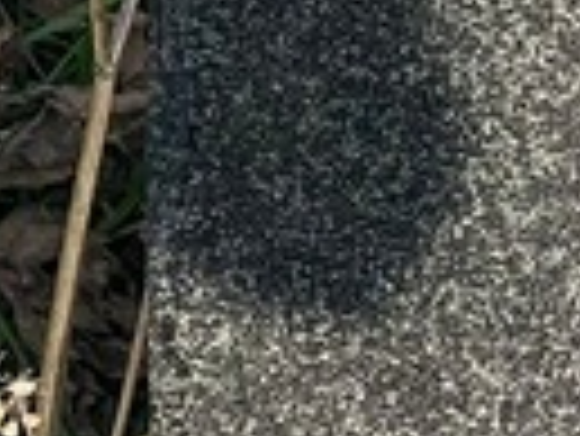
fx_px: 8000
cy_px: 324
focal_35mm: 477
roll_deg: -3.1
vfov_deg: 3.1
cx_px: 1524
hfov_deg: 4.1
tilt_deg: -26.8
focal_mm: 9
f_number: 2.8
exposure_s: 1/164
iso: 32
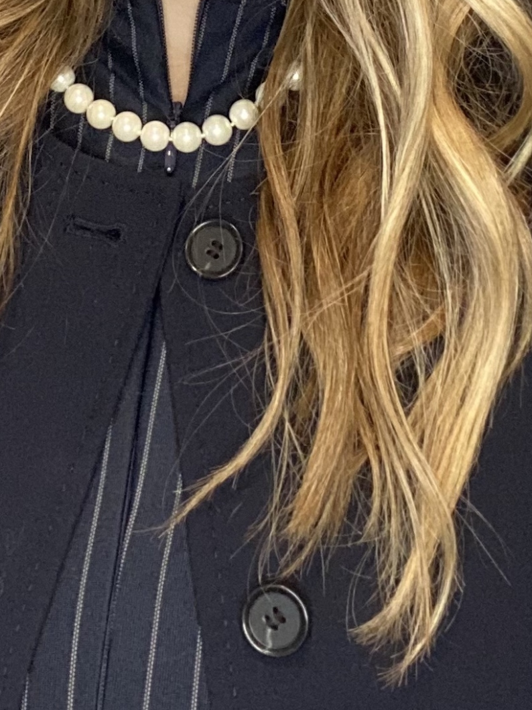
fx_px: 1742
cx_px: 186
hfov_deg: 17.3
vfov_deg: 21.5
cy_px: -125
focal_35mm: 85
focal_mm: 2.71
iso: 250
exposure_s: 1/60
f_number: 2.2
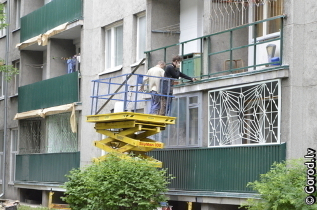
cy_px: 105
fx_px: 1054
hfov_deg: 17.1
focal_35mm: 120
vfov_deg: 11.4
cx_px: 158
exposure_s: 1/250
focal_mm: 80
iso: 3200
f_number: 14
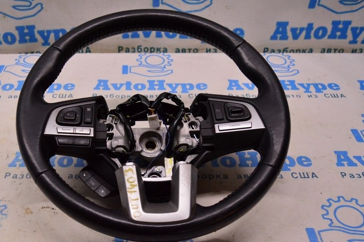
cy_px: 153
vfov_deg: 30.3
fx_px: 445
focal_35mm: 44
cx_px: 126
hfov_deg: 44.0
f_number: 4
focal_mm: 22
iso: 1600
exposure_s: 1/400
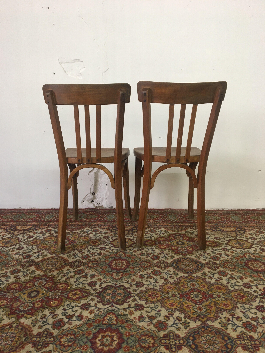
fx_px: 296
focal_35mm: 29
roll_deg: +2.9
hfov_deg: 48.2
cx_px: 132
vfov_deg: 61.7
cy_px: 176
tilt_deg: -11.0
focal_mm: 4.15
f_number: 2.2
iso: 125
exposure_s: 1/33
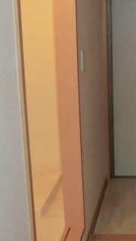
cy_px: 85
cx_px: 158
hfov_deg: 21.2
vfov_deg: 38.8
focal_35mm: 53
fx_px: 339
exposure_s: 1/50
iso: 400
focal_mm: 4.3
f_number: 3.2
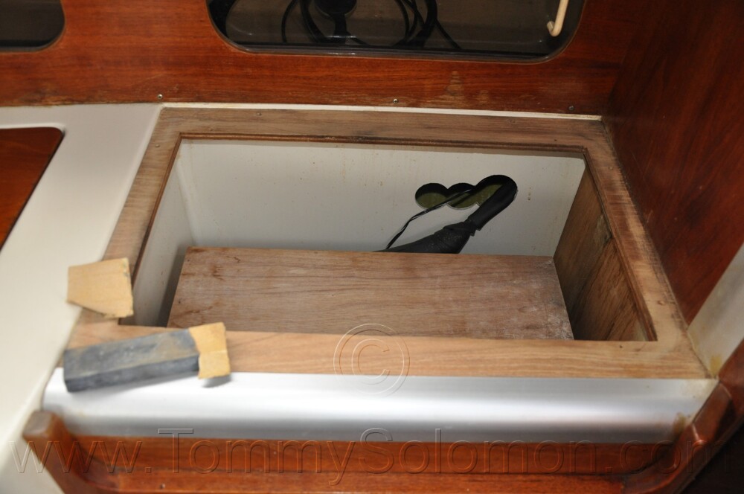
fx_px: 681
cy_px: 247
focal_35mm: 33
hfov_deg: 57.3
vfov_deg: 39.9
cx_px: 372
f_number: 3.8
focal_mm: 22
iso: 800
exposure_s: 1/125
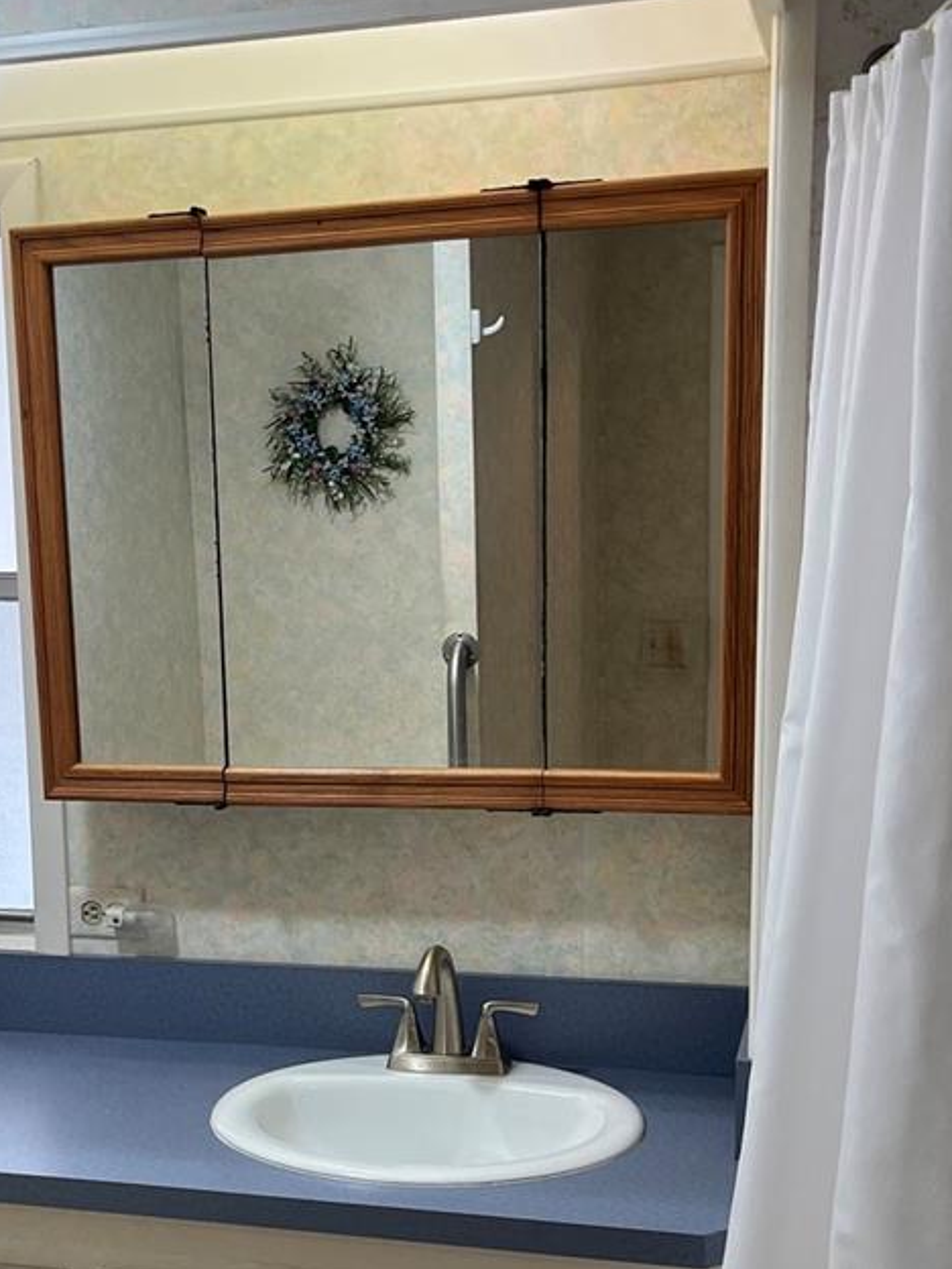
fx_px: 1833
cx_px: 289
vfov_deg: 37.8
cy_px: 840
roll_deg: +2.3
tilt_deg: -9.7
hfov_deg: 28.8
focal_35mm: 50
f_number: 1.6
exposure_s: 1/120
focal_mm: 5.1
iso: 80
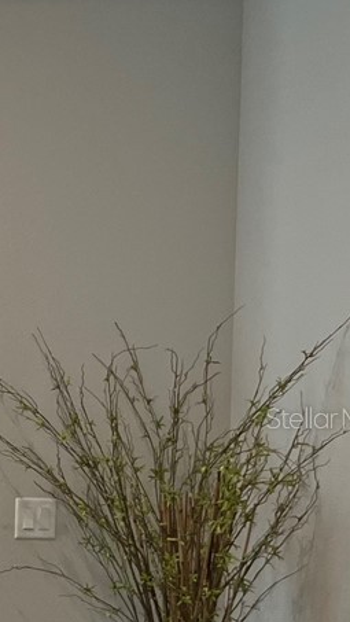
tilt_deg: -1.1
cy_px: 417
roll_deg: +0.0
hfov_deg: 9.5
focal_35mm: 100
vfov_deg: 21.3
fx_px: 1649
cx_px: -703
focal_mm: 5.1
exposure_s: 1/60
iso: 80
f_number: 1.6
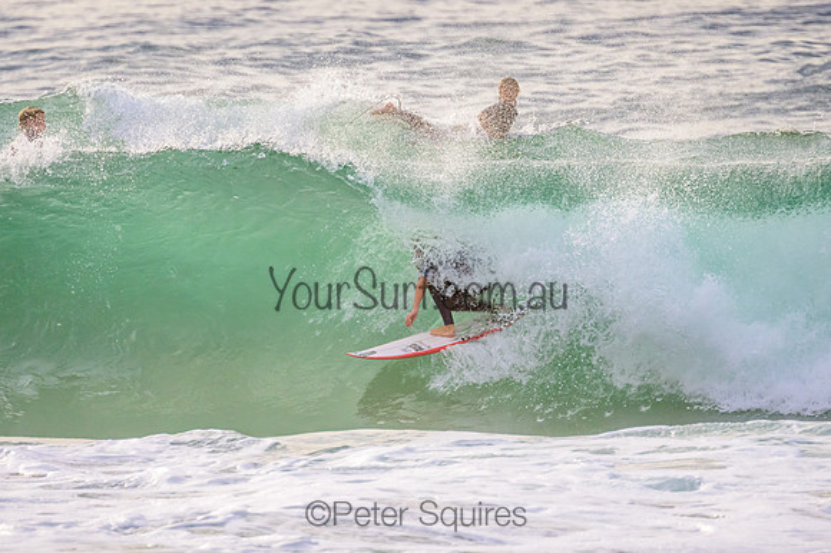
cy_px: 276
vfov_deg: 2.3
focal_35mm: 600
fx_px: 13842
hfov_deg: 3.4
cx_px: 416
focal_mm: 400
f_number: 5.6
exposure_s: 1/2500
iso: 560
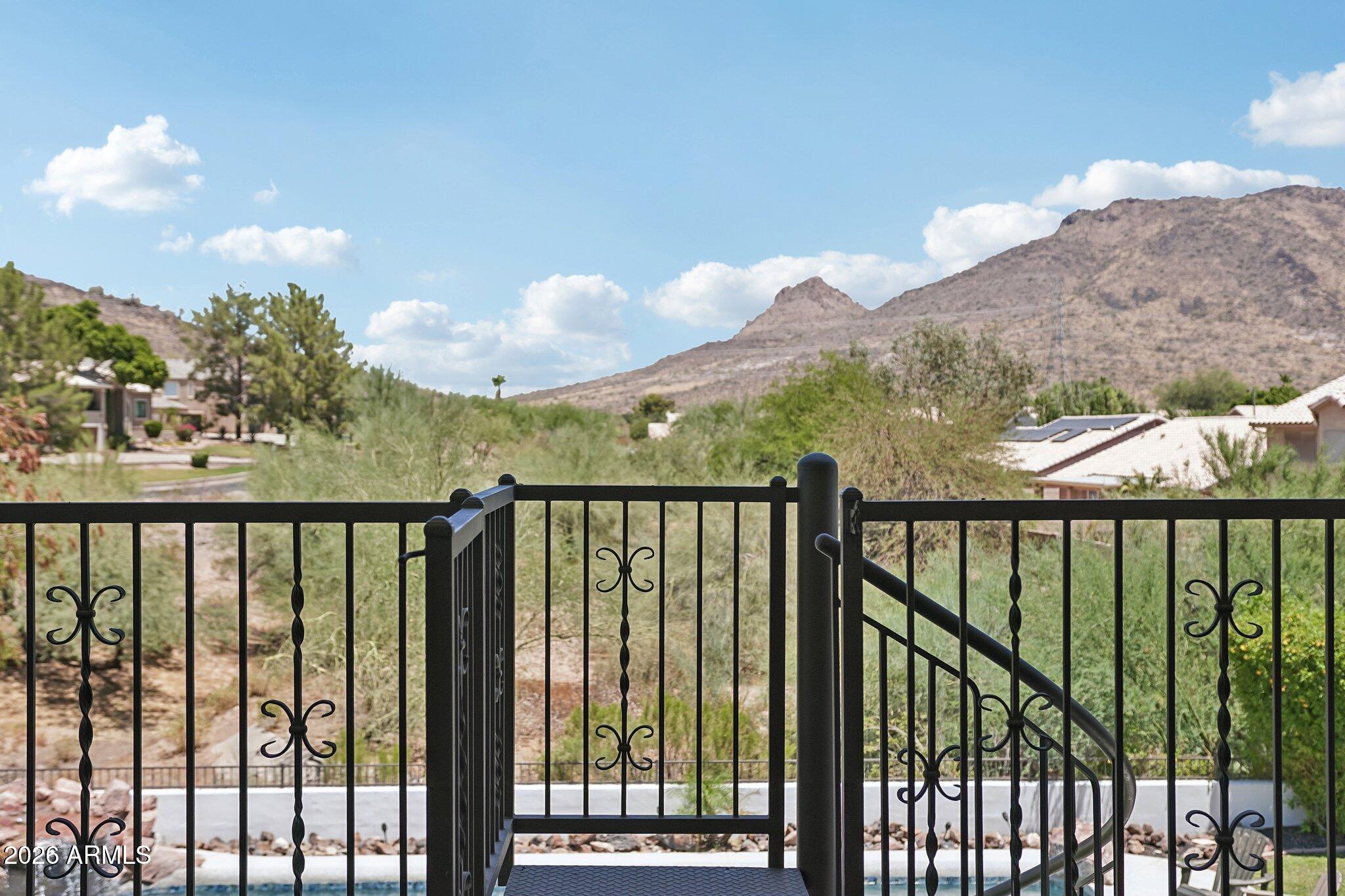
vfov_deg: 35.5
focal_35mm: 38
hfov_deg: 51.3
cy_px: 448
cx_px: 672
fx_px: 1401
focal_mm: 25
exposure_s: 1/1500
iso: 100
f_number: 3.5
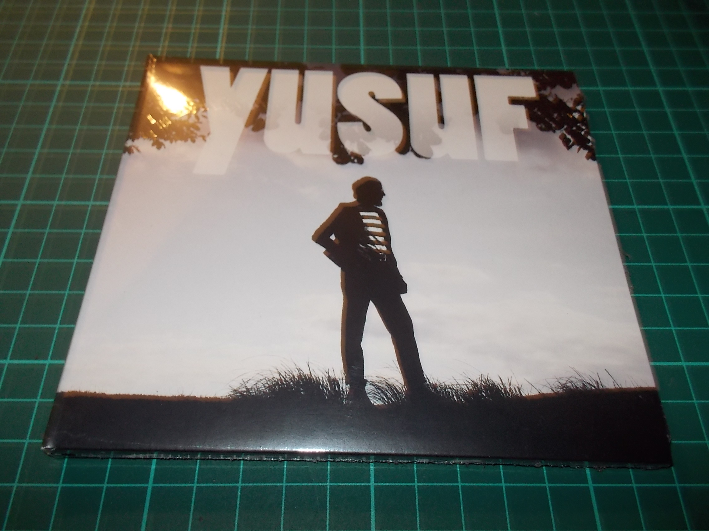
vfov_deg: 48.2
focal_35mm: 29
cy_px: 266
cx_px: 354
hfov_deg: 61.7
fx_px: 594
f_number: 3.3
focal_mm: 4.1
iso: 200
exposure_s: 1/30
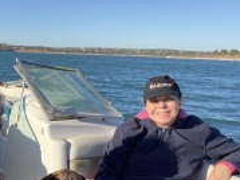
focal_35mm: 47
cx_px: 17
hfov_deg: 37.4
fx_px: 326
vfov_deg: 30.3
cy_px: 134
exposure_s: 1/607
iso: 25
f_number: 2.2
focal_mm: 2.71
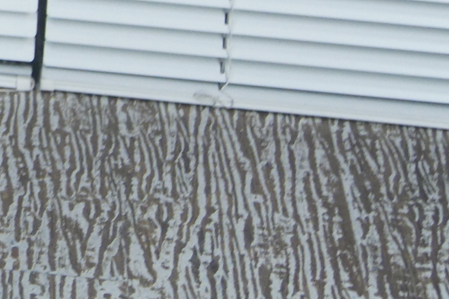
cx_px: -445
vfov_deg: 4.9
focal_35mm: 276
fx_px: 3439
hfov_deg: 7.2
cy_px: -360
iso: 800
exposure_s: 1/125
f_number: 5.6
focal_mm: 40
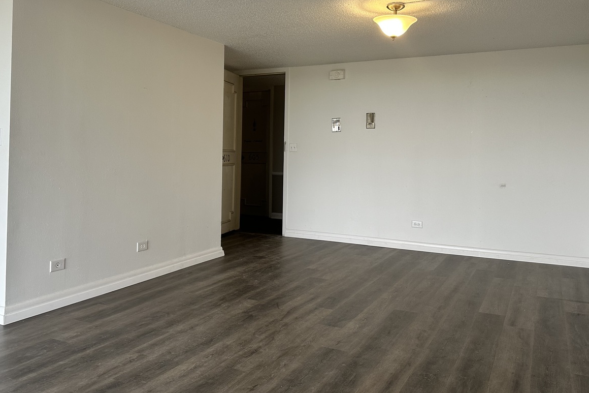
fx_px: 507
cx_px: 274
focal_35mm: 31
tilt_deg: +1.6
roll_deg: -0.4
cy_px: 143
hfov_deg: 60.2
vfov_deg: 41.9
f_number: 1.78
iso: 160
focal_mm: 6.86
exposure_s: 1/120
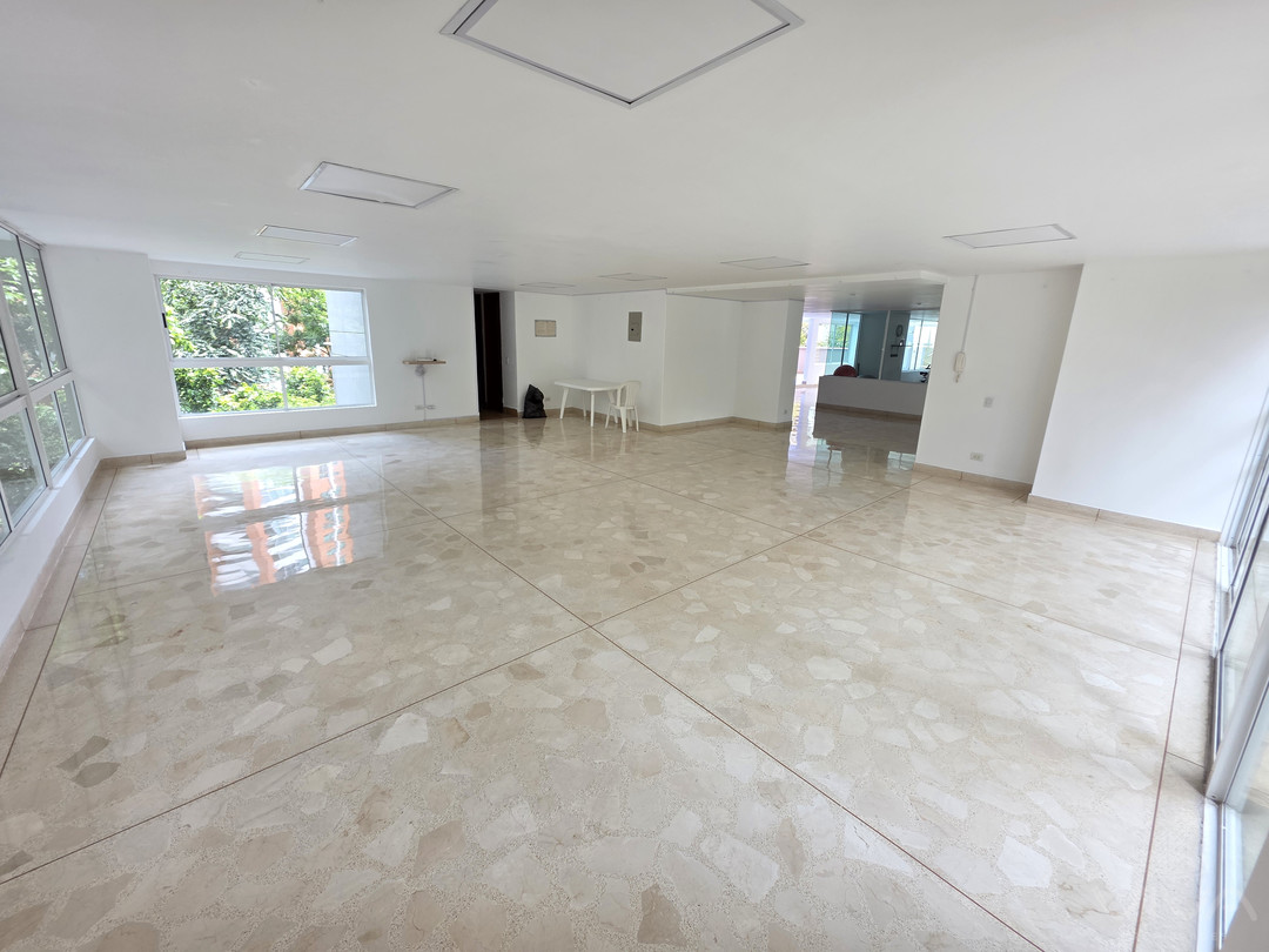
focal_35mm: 13
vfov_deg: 89.9
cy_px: 476
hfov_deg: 106.2
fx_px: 477
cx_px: 634
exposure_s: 1/120
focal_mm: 2.2
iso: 125
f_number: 1.9
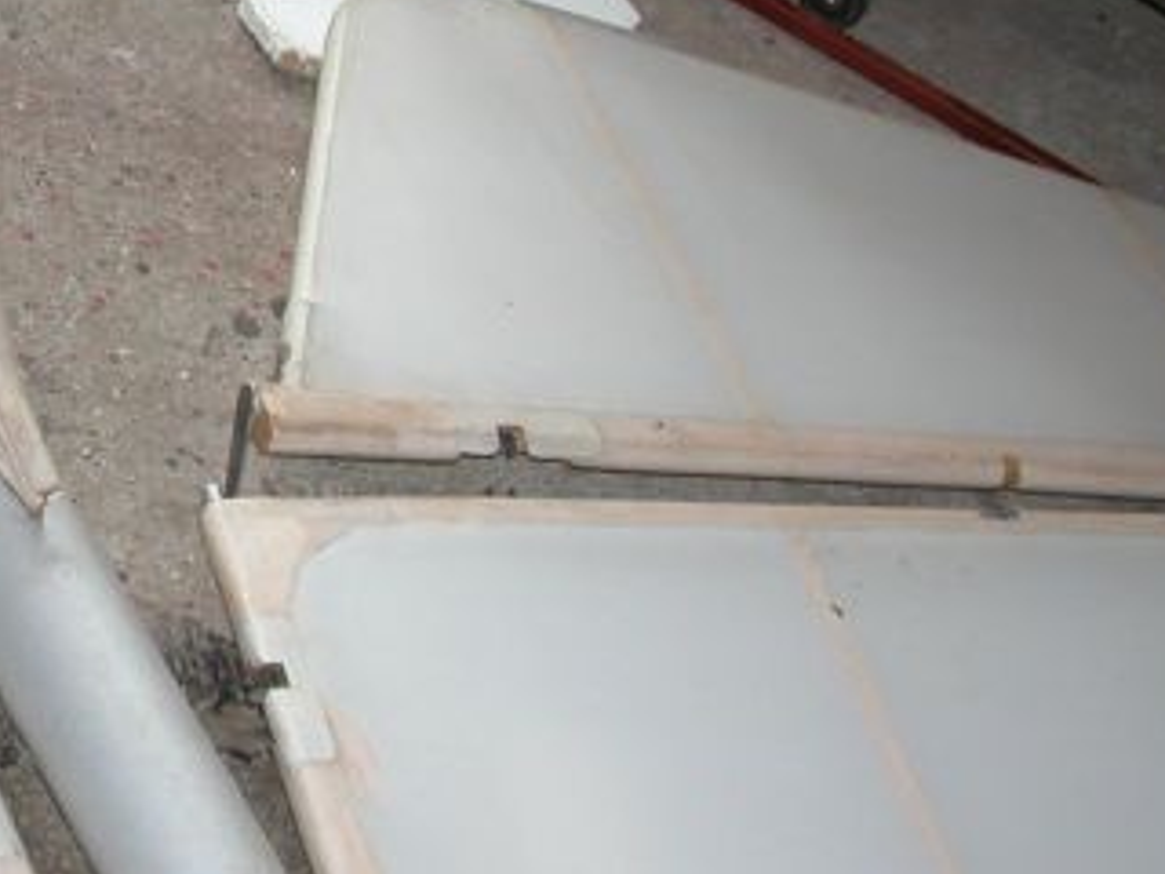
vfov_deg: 13.2
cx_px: -244
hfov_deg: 16.8
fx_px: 3769
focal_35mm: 112
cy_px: 244
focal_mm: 8.9
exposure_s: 1/30
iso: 100
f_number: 2.8
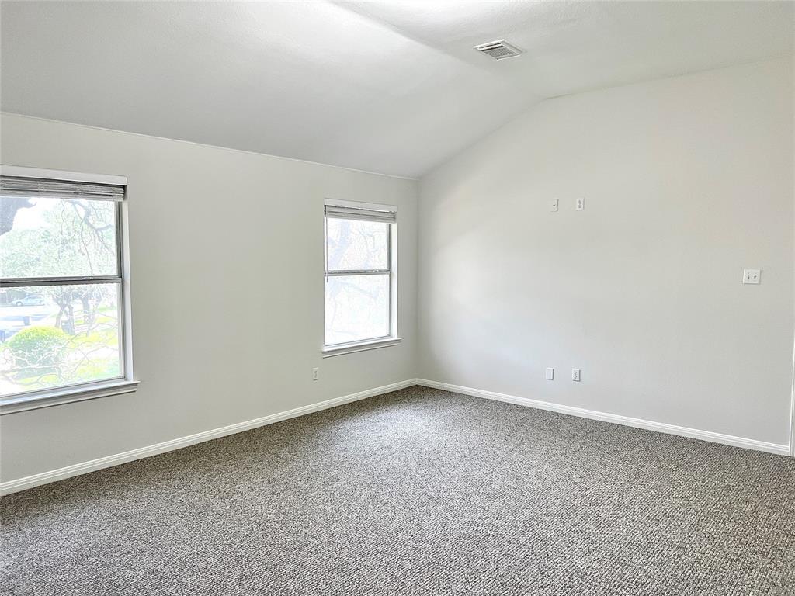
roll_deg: +0.0
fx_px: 597
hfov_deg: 67.3
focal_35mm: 26
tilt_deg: -3.8
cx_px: 398
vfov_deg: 53.1
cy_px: 298
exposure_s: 1/120
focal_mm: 5.7
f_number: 1.5
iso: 125
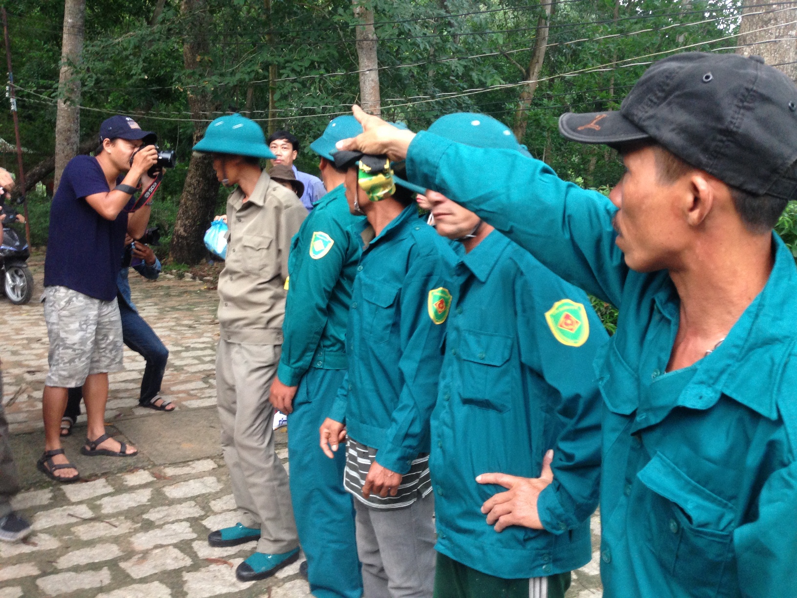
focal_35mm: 33
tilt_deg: -6.8
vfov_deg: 42.9
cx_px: 398
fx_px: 760
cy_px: 299
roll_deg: +0.4
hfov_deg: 55.4
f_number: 2.4
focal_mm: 4.12
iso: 125
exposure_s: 1/20
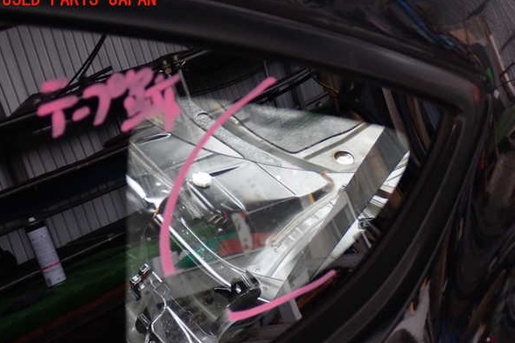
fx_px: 758
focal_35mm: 53
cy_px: 186
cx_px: 260
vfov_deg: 25.5
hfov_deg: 37.5
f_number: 3.2
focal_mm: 9.01
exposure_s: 1/60
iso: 200
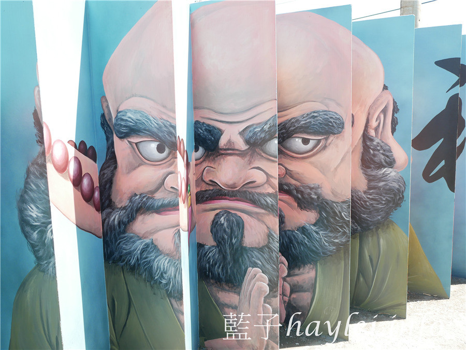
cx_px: 233
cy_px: 175
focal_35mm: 30
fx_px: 404
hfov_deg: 60.0
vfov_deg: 46.8
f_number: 3.2
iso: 200
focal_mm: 15
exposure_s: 1/400
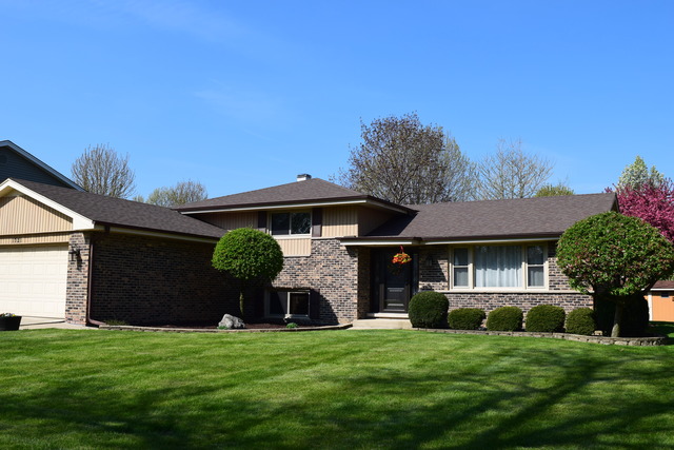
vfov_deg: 38.4
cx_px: 337
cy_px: 225
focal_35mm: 34
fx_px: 646
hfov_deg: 55.1
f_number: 11
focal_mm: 23
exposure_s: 1/500
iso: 360
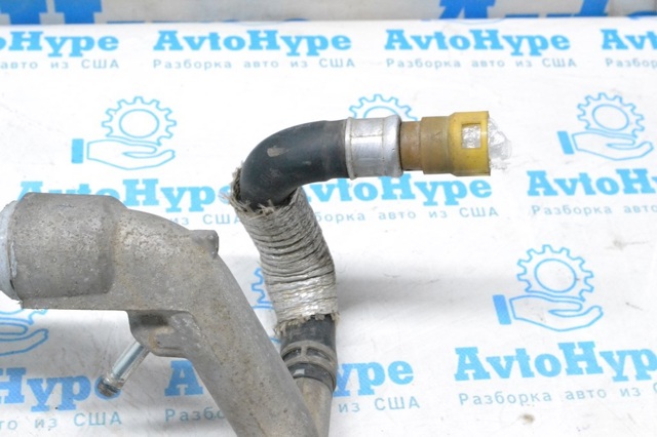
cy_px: 218
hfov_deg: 31.9
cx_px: 328
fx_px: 1149
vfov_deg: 21.5
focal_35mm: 63
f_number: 9
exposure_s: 1/160
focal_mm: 42
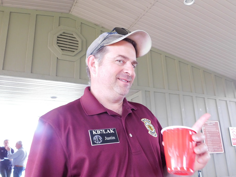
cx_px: 118
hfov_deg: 60.0
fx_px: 205
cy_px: 88
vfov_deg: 46.8
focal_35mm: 30
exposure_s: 1/30
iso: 280
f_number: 3.2
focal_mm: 5.3
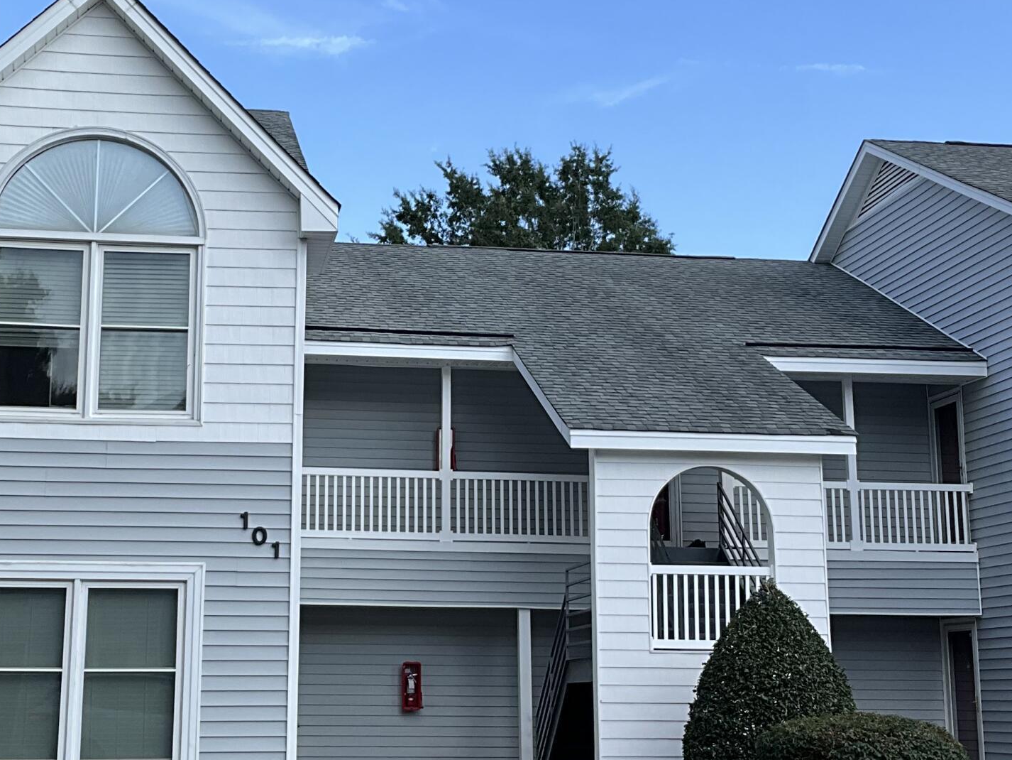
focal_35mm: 61
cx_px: 418
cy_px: 326
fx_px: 1784
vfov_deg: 24.0
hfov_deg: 31.6
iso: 25
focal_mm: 3
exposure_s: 1/1121
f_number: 1.8
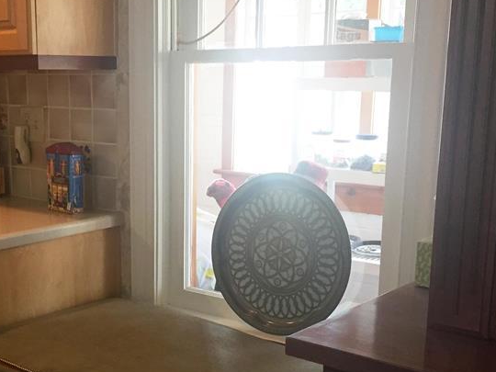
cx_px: 150
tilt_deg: -13.2
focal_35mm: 55
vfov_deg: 26.4
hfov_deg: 34.5
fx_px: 788
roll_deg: +0.7
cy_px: 252
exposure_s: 1/30
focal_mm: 4.15
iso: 125
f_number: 2.2
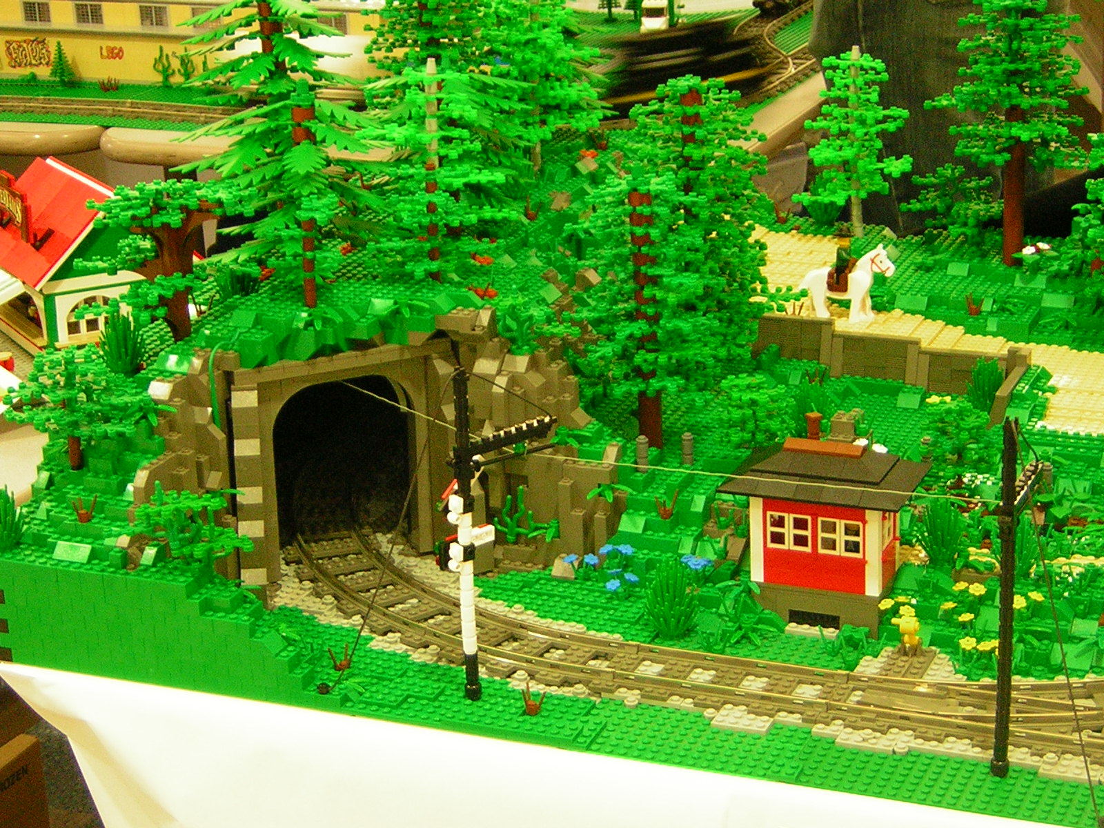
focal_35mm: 77
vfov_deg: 19.1
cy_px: 414
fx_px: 2456
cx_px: 552
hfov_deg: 25.3
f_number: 3.9
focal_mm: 10.1
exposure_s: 1/5.7
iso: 156
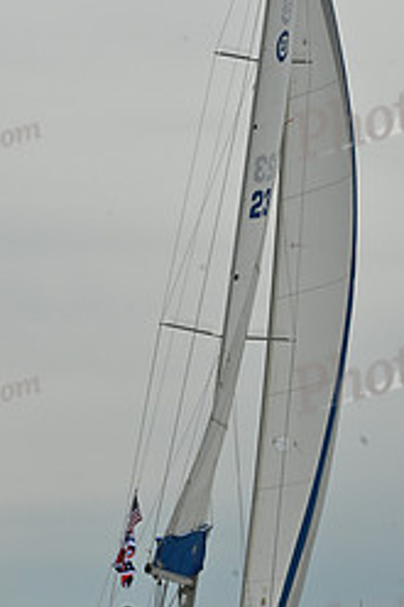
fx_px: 2764
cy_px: 259
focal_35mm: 164
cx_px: 168
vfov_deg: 12.5
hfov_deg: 8.4
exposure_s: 1/800
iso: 320
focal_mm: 70
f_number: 16
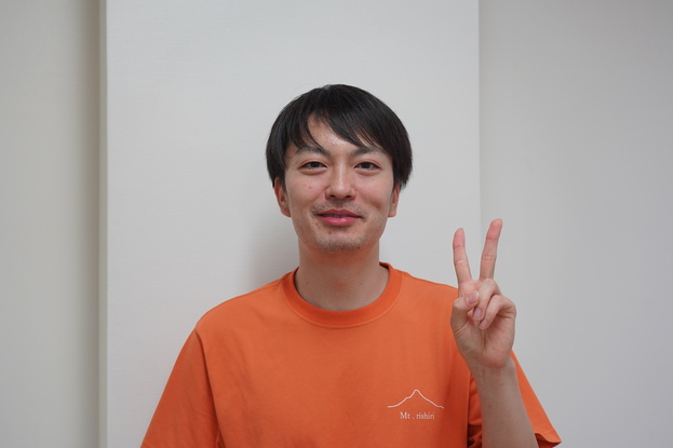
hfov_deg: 41.1
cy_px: 227
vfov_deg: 28.1
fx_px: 897
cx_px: 342
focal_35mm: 48
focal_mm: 46
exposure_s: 1/160
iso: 500
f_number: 4
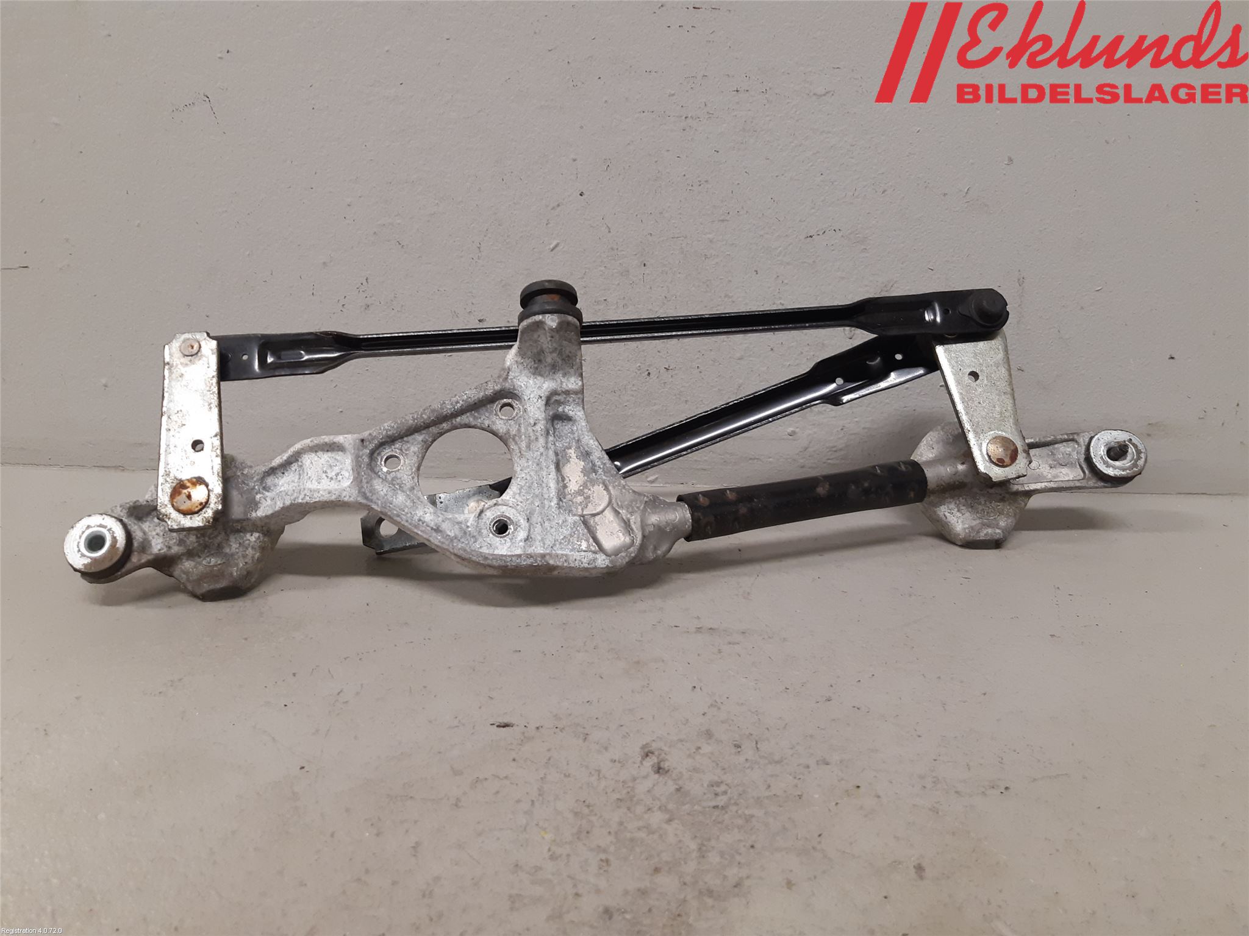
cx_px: 624
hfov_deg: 67.3
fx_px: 938
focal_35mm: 26
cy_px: 468
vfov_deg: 53.1
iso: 160
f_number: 1.7
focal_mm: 3.93
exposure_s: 1/50
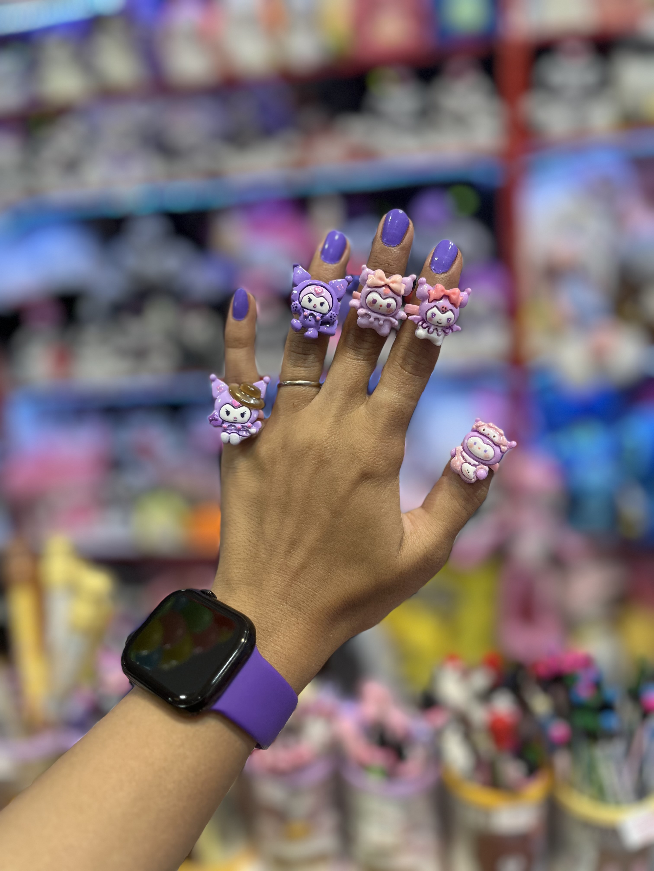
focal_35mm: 26
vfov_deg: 67.3
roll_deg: +3.4
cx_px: 327
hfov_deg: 53.1
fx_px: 655
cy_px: 436
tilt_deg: -10.6
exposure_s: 1/100
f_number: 1.6
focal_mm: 5.1
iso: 80
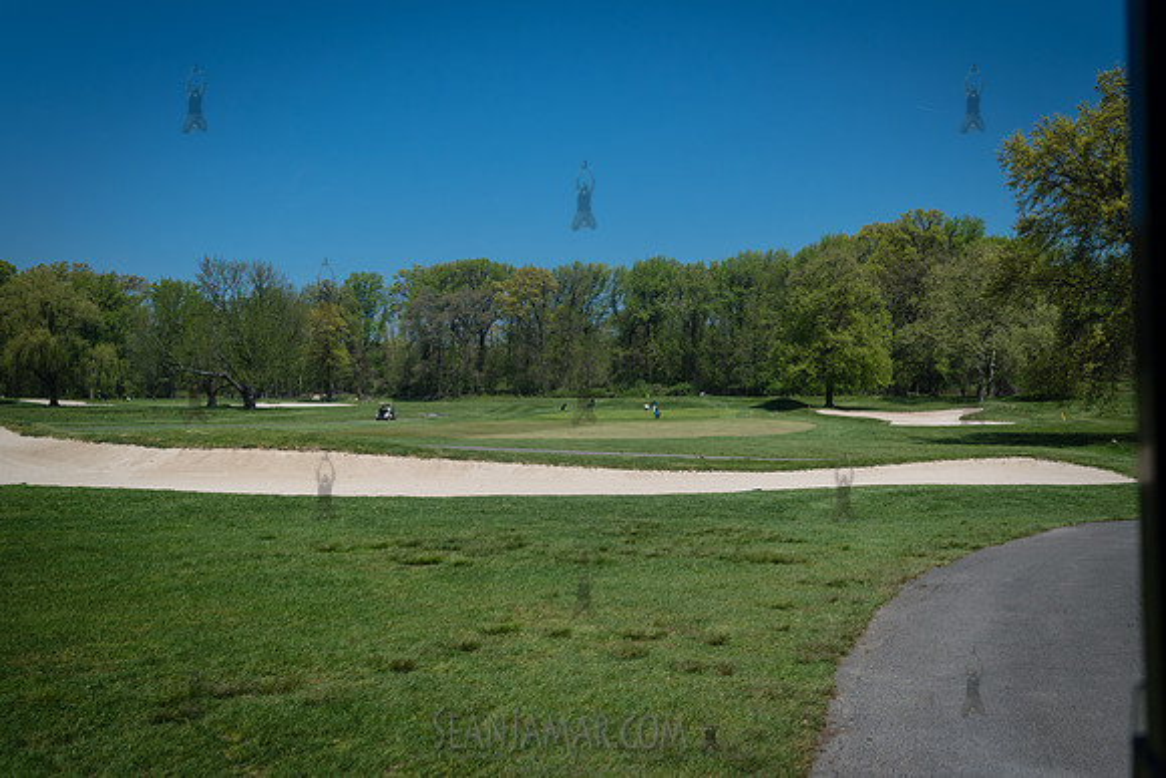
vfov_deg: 37.9
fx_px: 1134
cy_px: 389
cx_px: 583
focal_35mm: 35
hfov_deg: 54.4
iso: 200
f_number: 5.6
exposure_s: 1/1250
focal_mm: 35
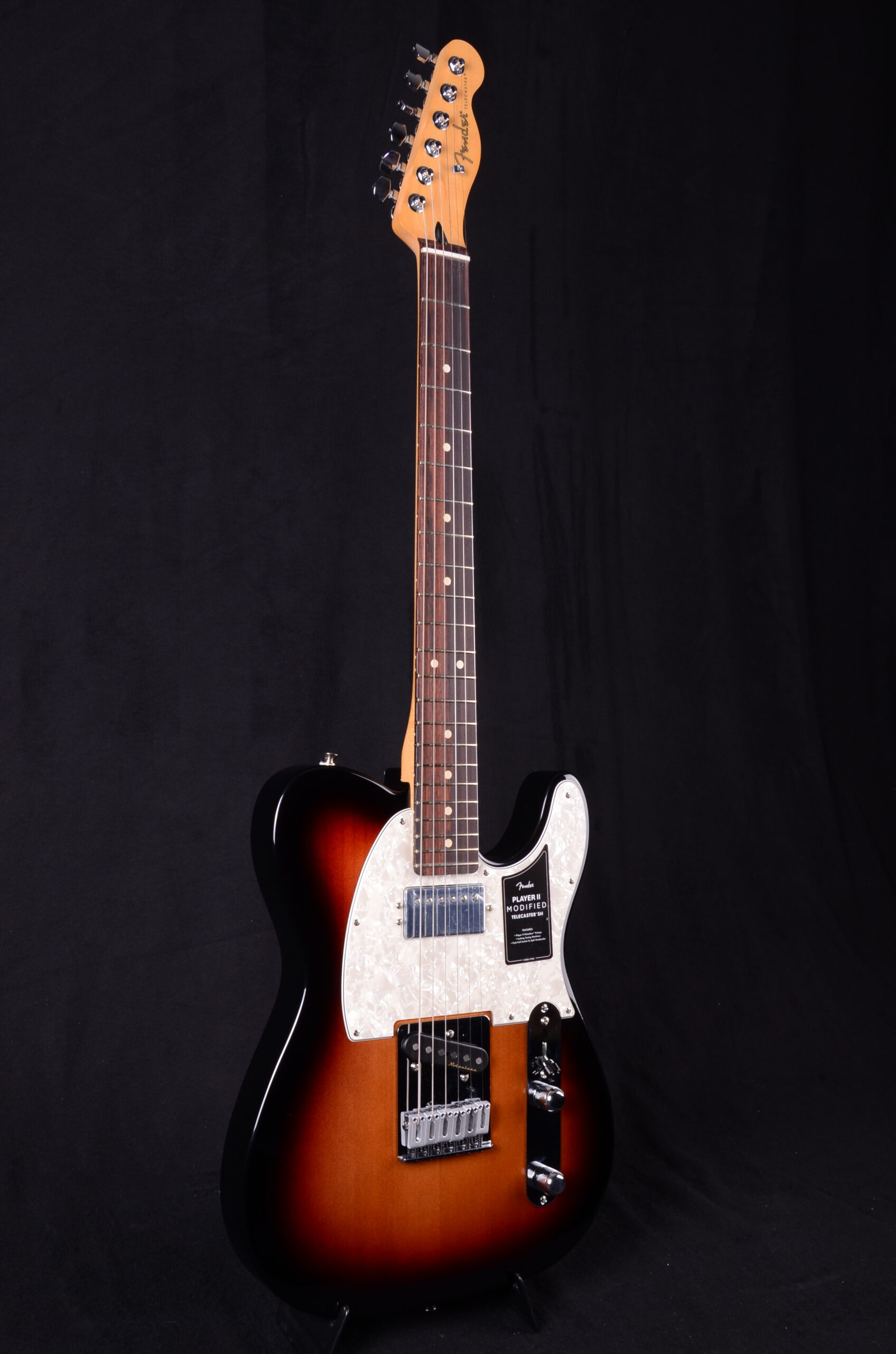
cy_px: 677
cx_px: 448
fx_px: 1406
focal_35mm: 38
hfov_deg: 35.3
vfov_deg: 51.4
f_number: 13
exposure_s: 1/200
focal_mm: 25
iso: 200
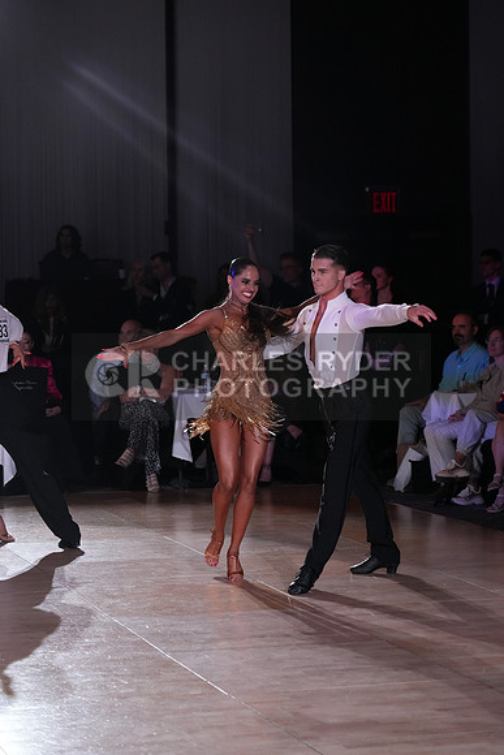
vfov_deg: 19.5
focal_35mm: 105
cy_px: 378
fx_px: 2204
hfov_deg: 13.0
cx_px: 252
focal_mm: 105
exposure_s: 1/500
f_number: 4
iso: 4000
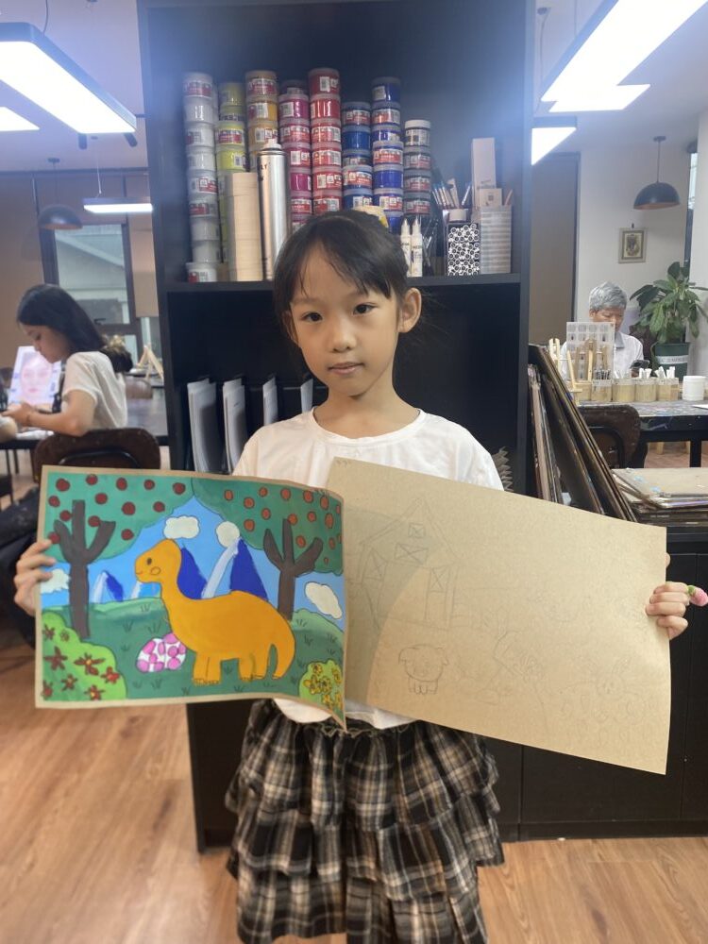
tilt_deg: -10.1
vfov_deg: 67.3
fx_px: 709
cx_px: 354
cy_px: 472
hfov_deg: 53.1
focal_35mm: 26
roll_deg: +1.1
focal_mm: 4.25
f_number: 1.8
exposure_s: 1/100
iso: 100
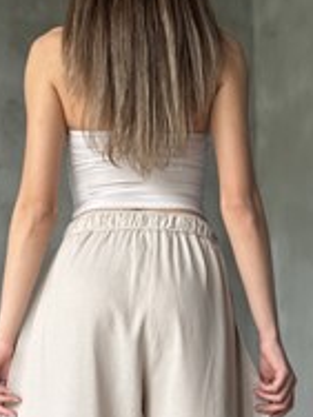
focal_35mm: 109
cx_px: 147
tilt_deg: +3.4
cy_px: 373
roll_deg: +0.2
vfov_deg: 17.8
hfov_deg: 13.6
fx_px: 1314
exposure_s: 1/121
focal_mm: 6.76
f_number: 1.78
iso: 80
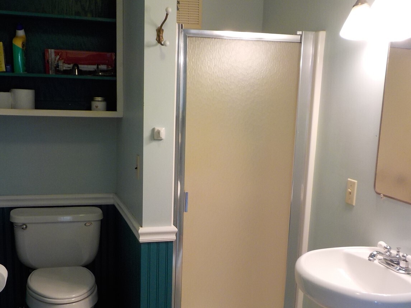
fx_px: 499
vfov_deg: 33.9
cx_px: 195
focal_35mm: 42
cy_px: 213
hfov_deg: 44.8
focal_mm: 4.1
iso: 140
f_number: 3.3
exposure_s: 1/30
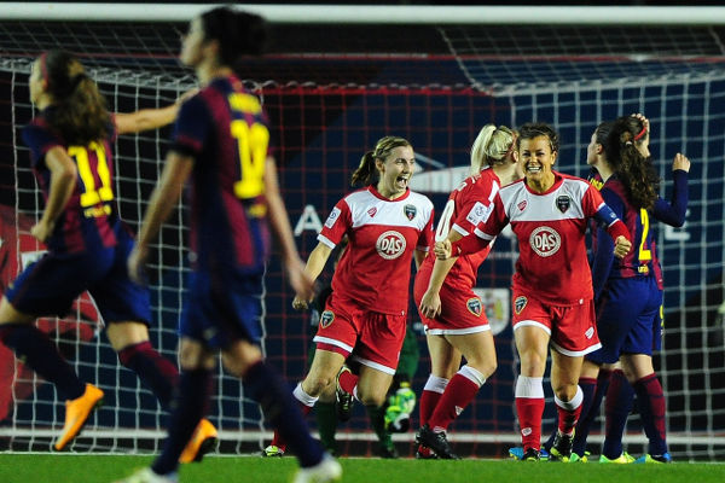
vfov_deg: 3.4
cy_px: 242
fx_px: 8055
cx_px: 362
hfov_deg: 5.2
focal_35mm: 400
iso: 4000
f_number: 2.8
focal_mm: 400
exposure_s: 1/800
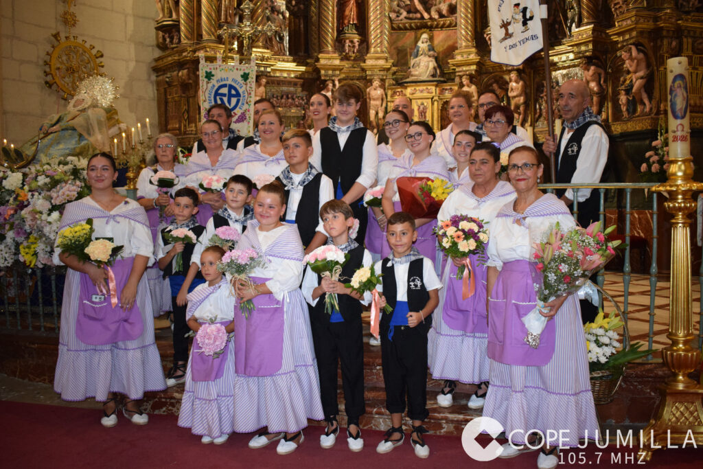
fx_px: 615
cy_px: 234
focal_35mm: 32
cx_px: 352
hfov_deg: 59.5
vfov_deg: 41.7
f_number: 3.8
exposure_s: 1/60
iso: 2000
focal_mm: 21
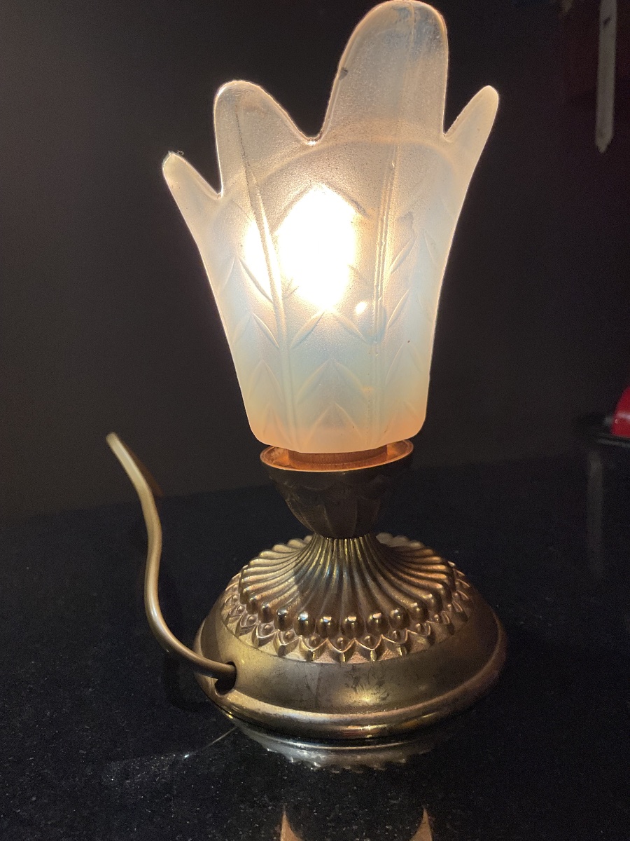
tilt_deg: -11.0
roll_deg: +2.9
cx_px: 315
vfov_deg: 61.7
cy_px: 420
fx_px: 704
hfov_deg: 48.2
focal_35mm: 29
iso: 40
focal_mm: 3
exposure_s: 1/100
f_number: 1.8
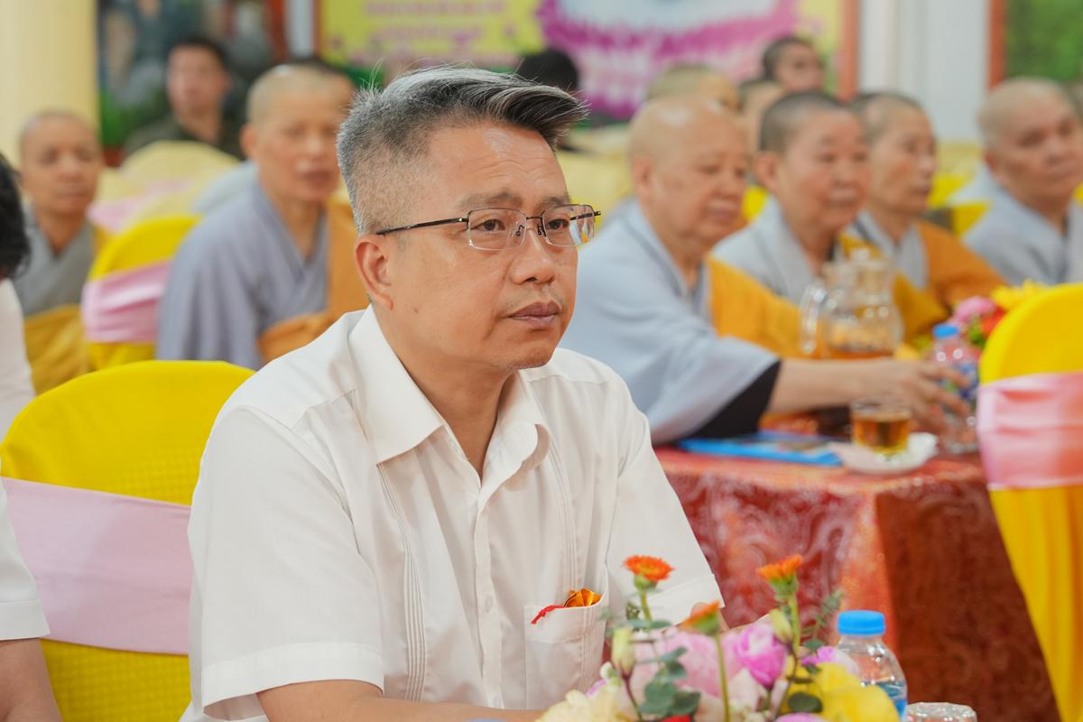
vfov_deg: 13.0
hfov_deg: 19.5
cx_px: 542
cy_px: 361
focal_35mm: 105
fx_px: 3159
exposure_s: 1/100
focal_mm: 70
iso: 1600
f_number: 3.5
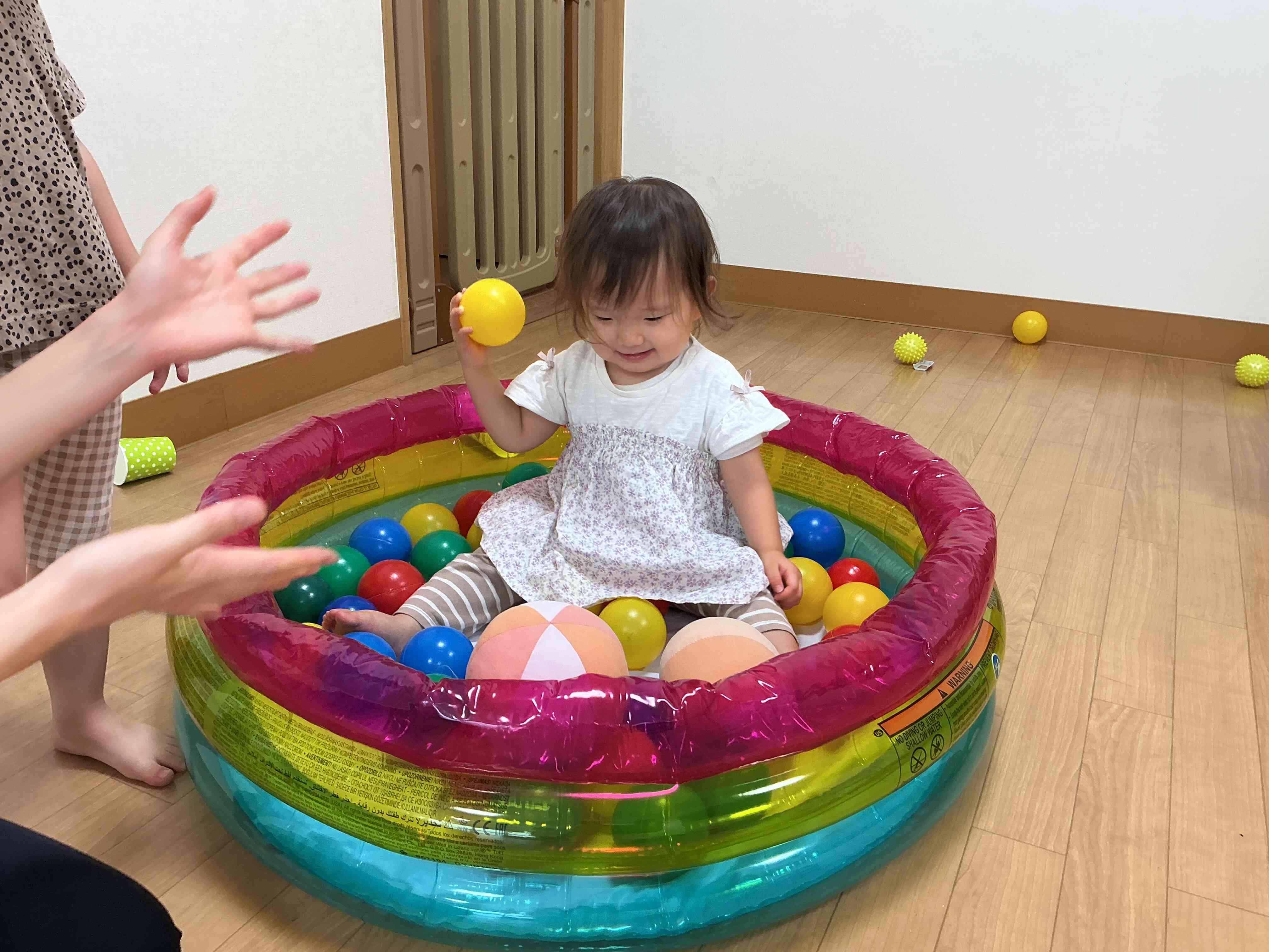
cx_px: 634
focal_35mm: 29
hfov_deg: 61.7
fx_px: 1063
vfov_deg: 48.2
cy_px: 476
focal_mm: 3
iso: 50
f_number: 1.8
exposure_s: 1/60
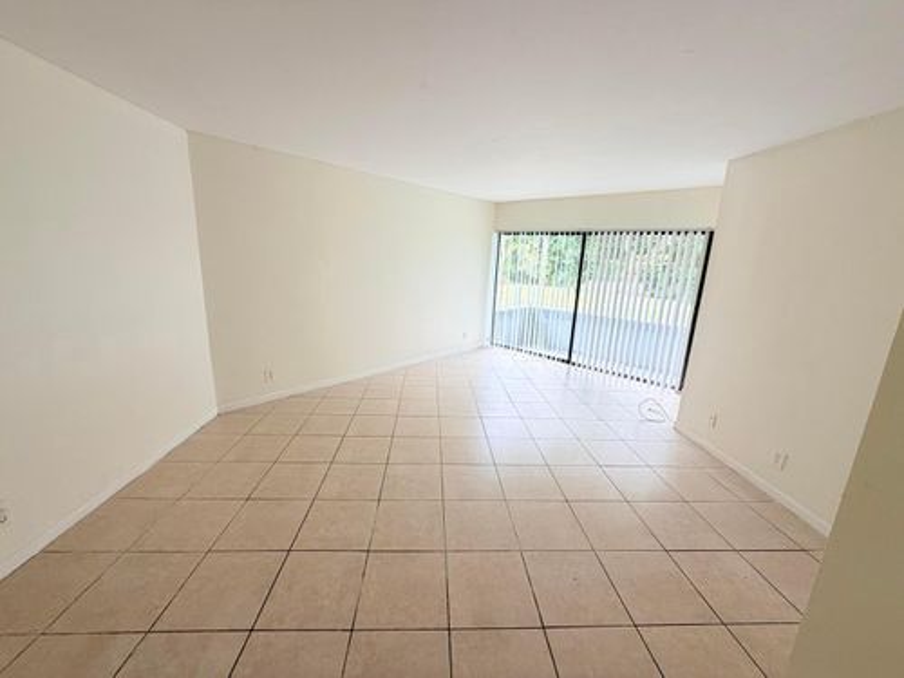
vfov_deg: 85.7
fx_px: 366
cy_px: 339
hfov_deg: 102.1
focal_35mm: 14
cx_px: 452
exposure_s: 1/121
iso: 125
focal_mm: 2.22
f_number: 2.2
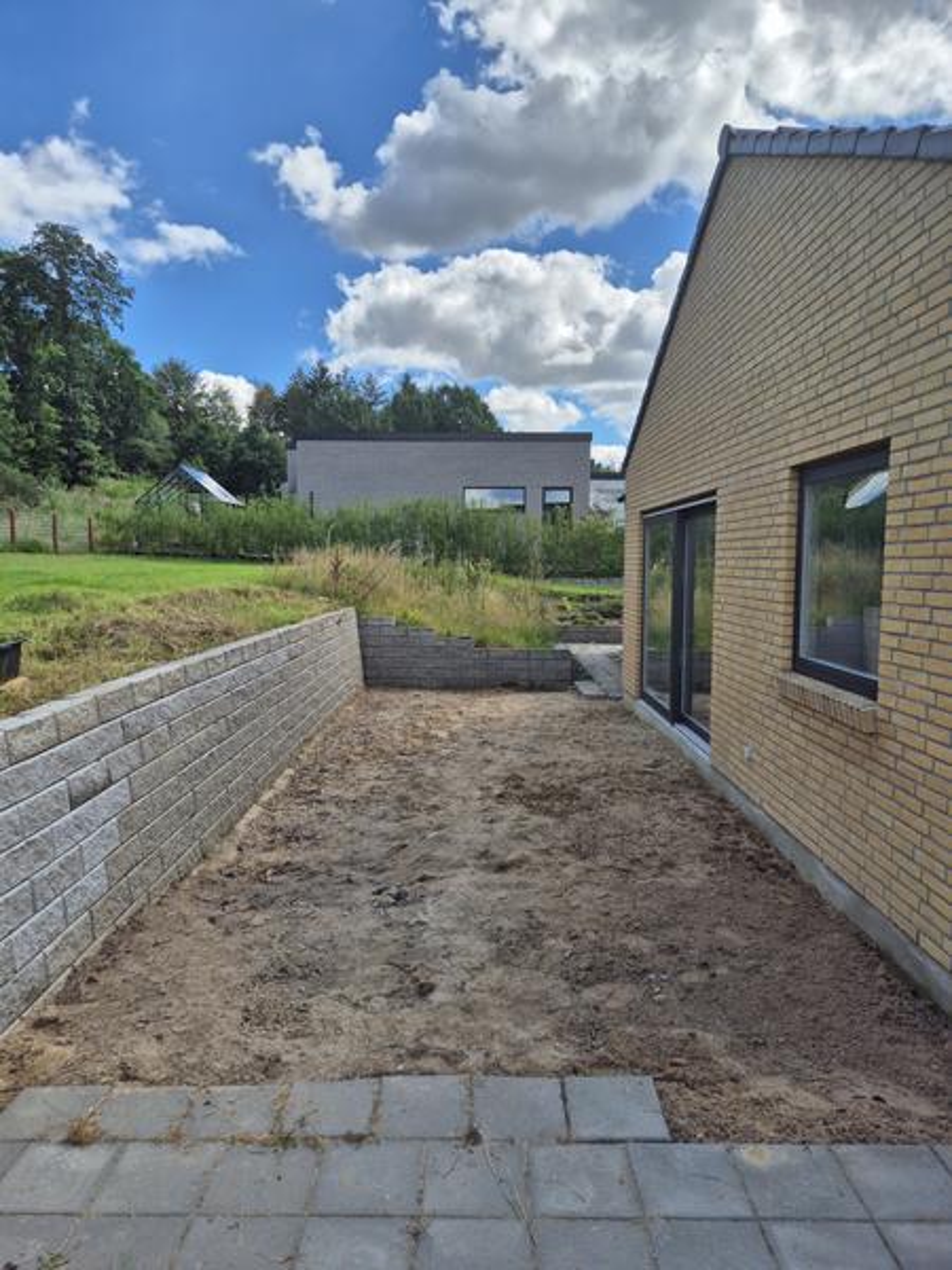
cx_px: 476
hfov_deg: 58.9
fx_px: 843
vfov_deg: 73.9
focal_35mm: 23
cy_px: 635
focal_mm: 5.4
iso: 25
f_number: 1.8
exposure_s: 1/2504
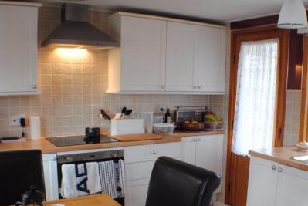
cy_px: 152
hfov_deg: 36.8
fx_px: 462
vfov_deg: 24.9
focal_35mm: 54
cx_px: 173
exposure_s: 1/13
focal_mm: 22
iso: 400
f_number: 3.8
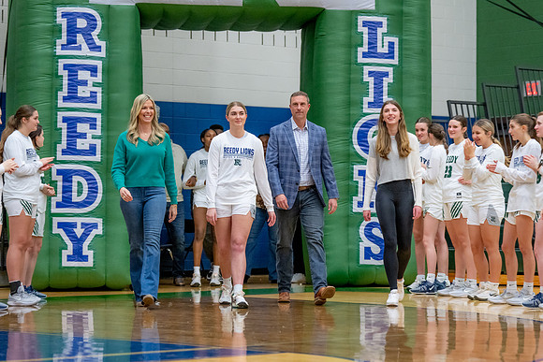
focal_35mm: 112
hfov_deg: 18.3
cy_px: 181
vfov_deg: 12.2
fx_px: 1689
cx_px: 272
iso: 3200
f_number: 2.8
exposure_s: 1/400
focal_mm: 98
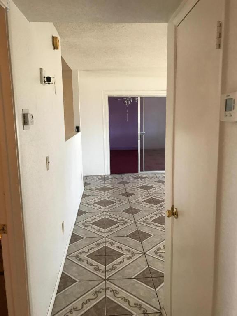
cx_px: 118
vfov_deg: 63.4
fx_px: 256
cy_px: 158
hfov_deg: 49.7
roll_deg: +1.7
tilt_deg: -8.1
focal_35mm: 28
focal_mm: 3.99
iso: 32
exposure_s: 1/30
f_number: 1.8
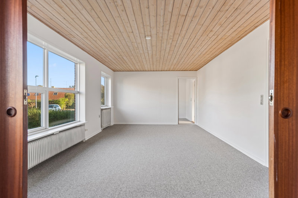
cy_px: 99
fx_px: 166
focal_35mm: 20
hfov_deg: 84.0
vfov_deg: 61.9
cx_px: 149
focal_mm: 20
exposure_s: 1/100
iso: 400
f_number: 5.6
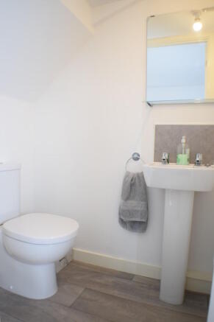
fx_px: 281
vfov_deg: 59.5
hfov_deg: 41.7
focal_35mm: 32
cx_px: 107
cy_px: 161
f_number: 4.5
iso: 400
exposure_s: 1/80
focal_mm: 21
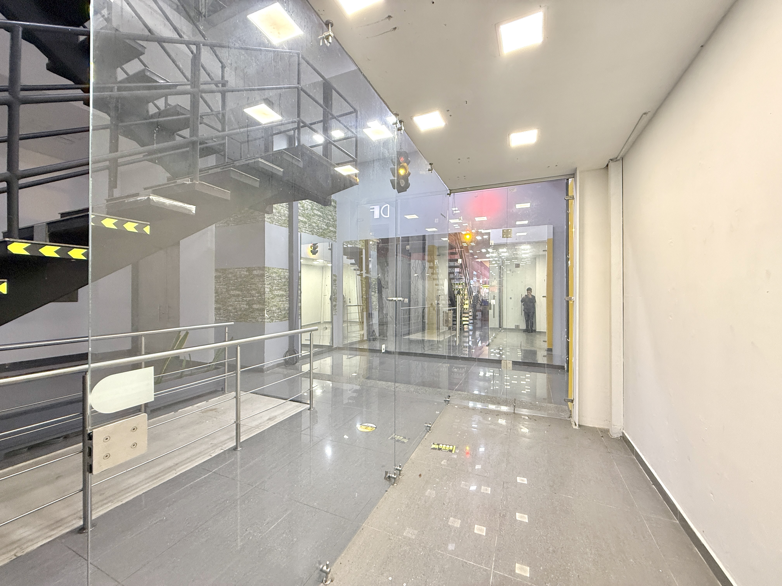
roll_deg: -0.2
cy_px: 293
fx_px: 316
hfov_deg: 102.1
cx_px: 391
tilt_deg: +0.1
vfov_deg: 85.7
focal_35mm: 14
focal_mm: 2.22
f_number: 2.2
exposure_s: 1/60
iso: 400
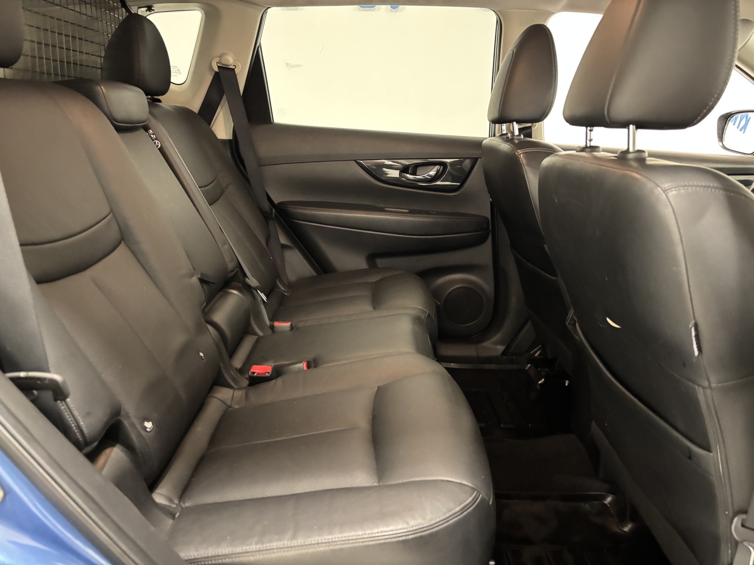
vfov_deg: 53.1
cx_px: 377
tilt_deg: -16.5
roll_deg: -1.1
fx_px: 566
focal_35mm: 26
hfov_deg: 67.3
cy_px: 282
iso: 2000
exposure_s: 1/17
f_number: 1.6
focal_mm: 5.96
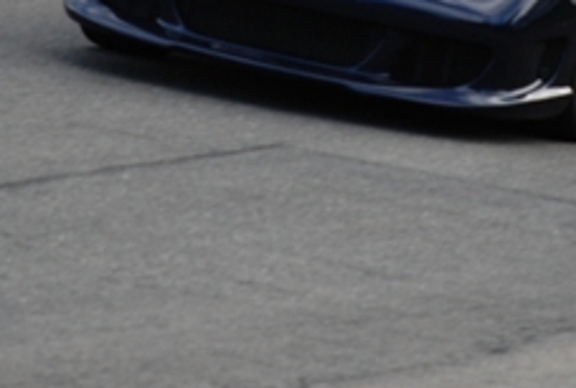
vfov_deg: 2.4
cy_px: -51
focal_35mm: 570
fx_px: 9157
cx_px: 345
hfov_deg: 3.6
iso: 400
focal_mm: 135
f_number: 5.6
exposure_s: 1/320
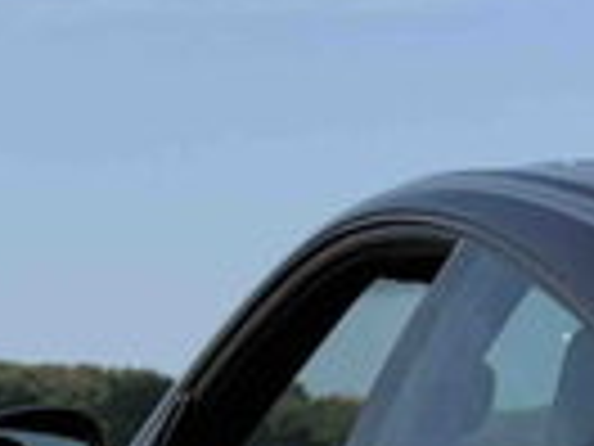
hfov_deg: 10.0
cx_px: 1080
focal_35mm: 186
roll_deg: +0.0
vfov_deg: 7.8
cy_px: 730
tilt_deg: -3.4
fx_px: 3192
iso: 80
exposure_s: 1/4405
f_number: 1.78
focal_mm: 6.76
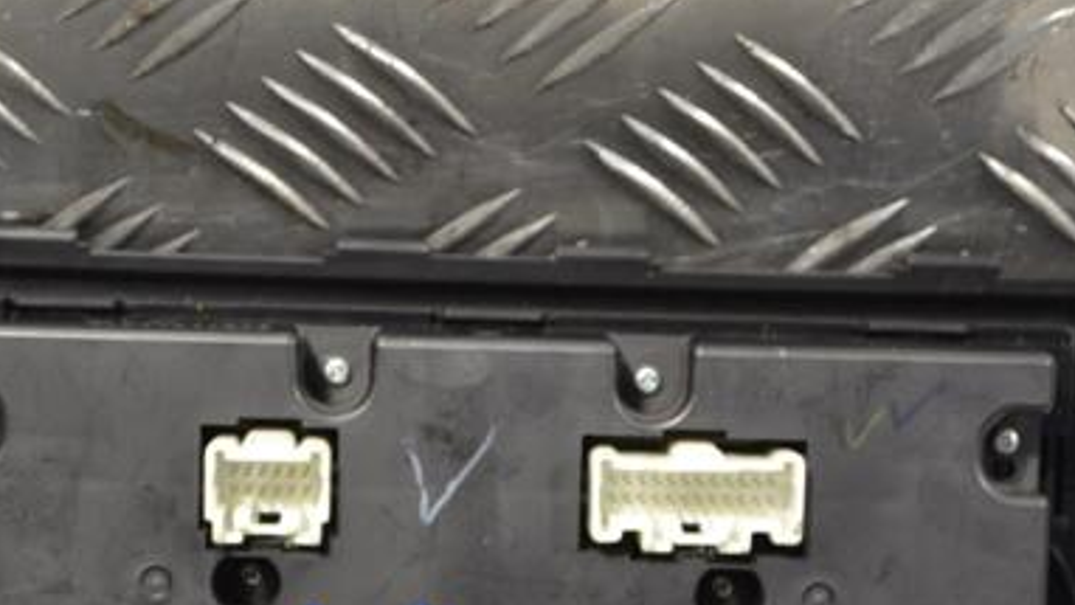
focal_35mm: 136
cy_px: 459
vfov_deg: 8.9
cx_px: 498
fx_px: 3872
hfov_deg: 15.8
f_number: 5.6
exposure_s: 1/30
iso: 400
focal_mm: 55
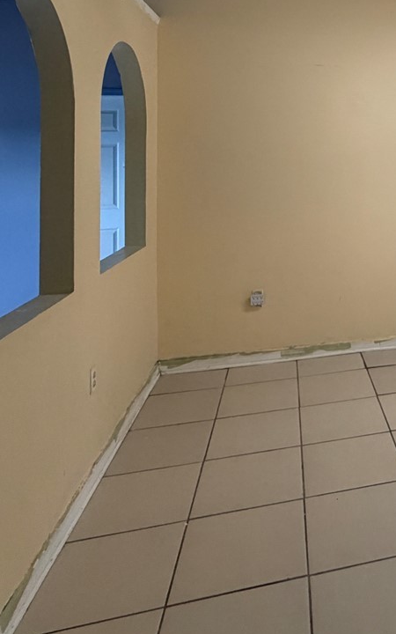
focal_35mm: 33
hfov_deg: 32.9
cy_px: 131
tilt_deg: +2.5
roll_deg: +1.4
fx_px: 570
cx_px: 451
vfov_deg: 54.4
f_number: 2.2
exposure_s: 1/120
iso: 320
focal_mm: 2.22
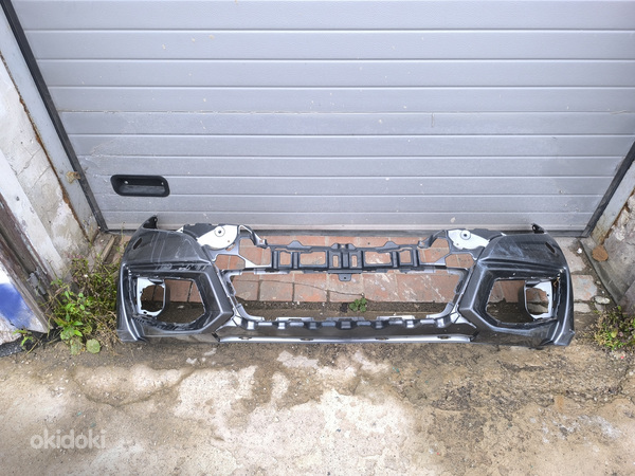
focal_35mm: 23
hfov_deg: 73.9
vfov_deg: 58.9
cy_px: 238
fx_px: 422
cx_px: 318
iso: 1000
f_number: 1.65
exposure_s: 1/50
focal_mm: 6.14
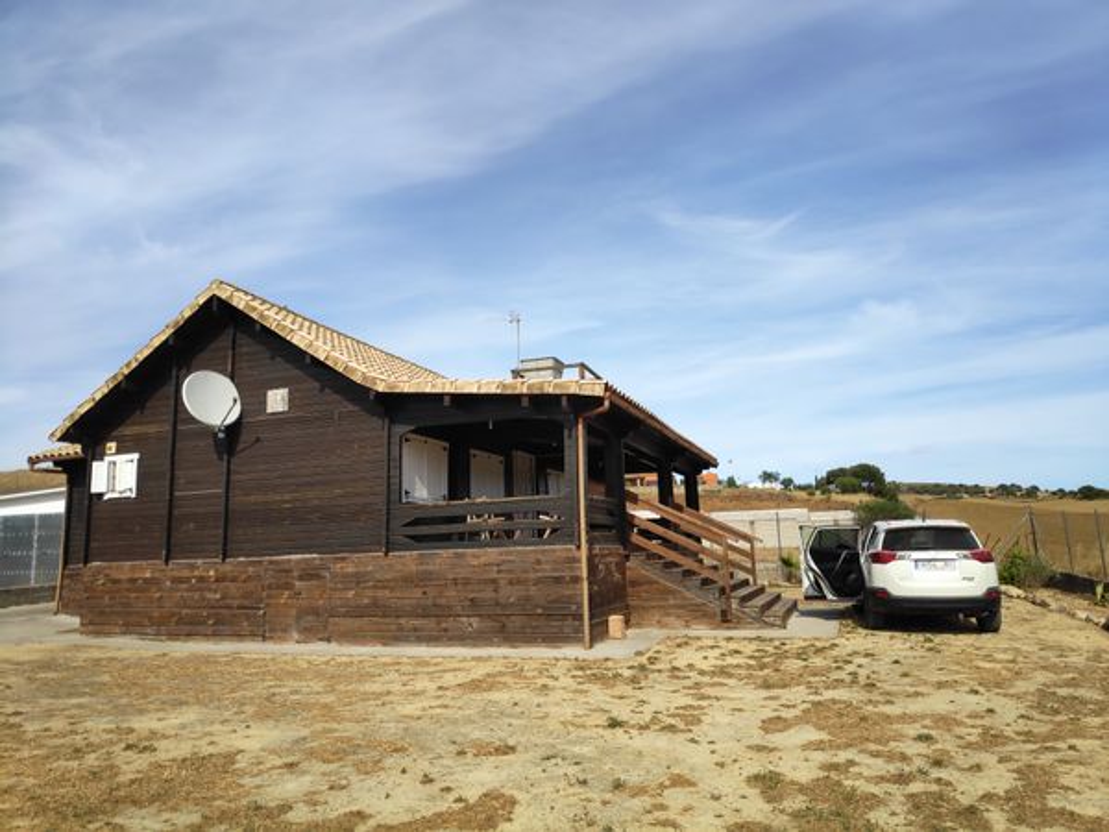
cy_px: 416
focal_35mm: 20
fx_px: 641
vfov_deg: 66.0
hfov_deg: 81.7
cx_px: 554
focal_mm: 3.94
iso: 100
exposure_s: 1/1790
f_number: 1.9
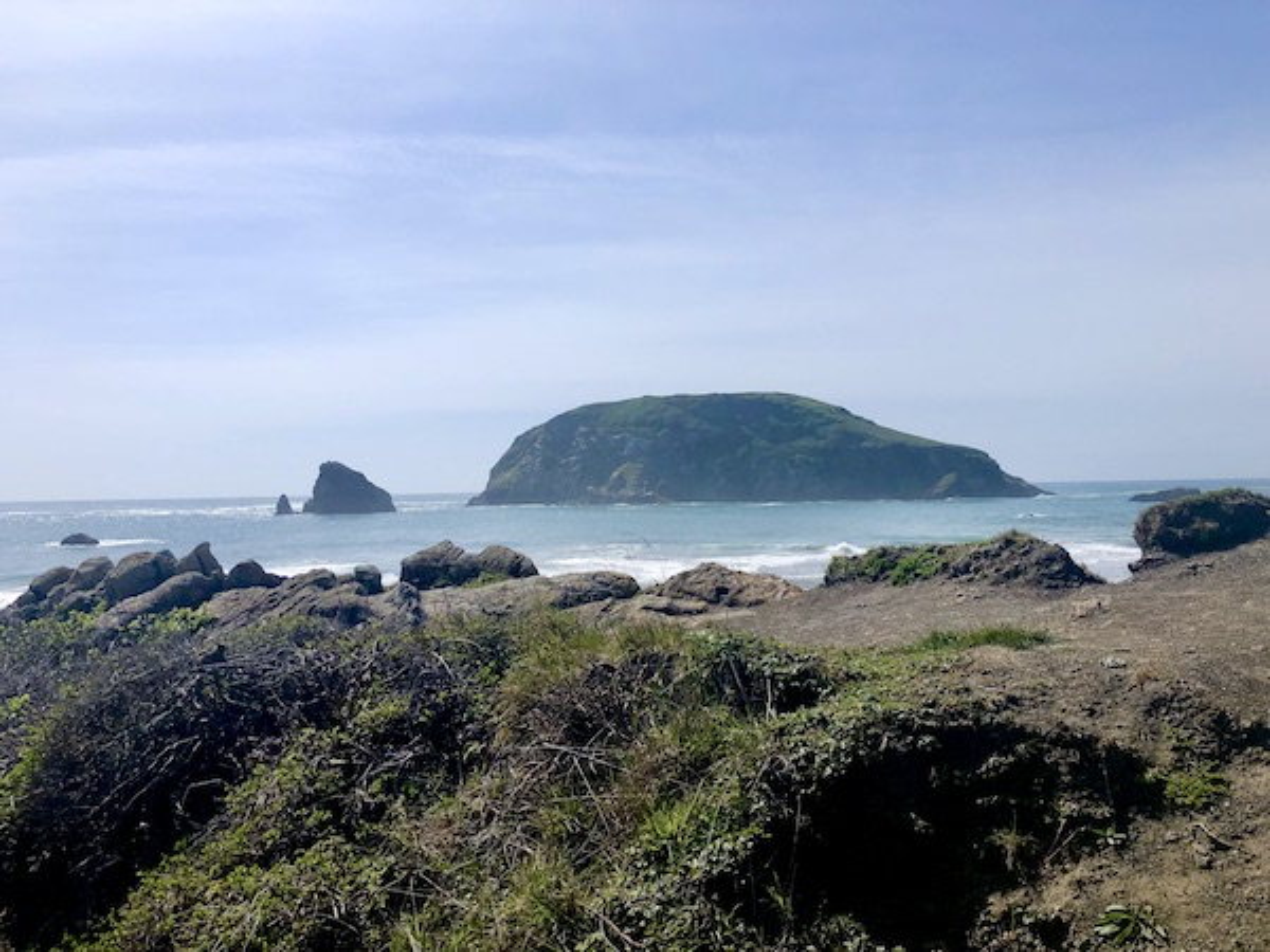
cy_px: 476
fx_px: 1027
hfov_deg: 63.4
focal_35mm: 28
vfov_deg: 49.7
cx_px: 635
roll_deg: +1.6
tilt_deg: +2.1
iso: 25
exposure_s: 1/4808
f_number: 1.8
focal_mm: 4
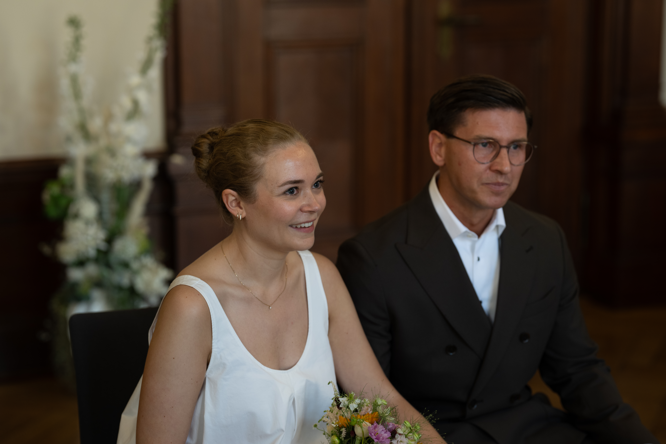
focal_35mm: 85
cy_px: 222
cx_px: 333
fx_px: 1572
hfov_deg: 23.9
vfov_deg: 16.1
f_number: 2.8
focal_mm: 85
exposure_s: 1/100
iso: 500
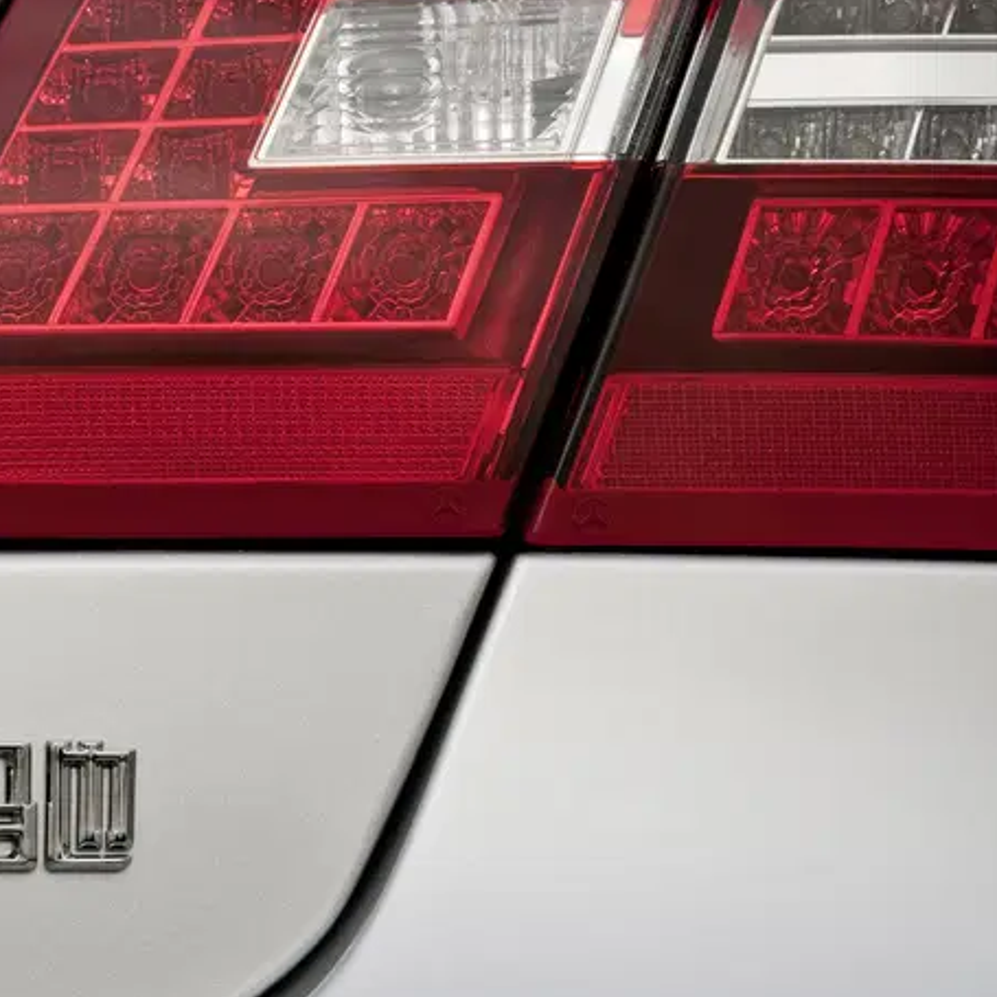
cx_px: 467
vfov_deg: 5.6
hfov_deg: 5.6
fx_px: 10232
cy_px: 287
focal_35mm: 314
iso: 100
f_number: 16
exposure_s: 1/25
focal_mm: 140
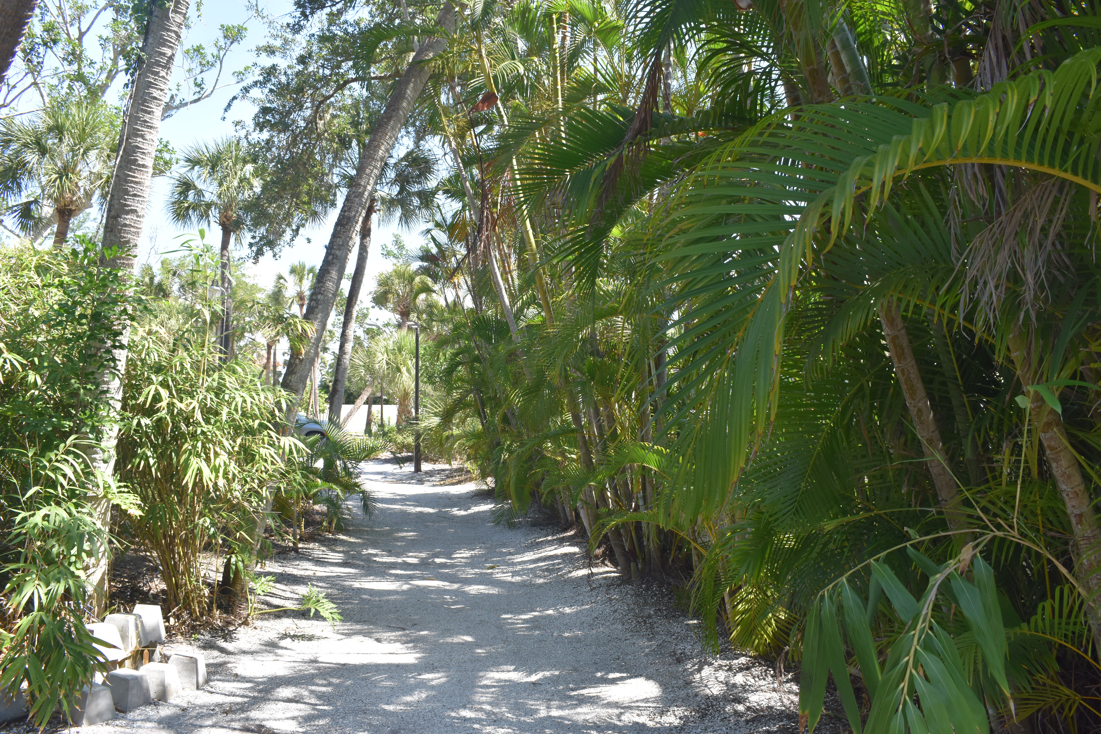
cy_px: 367
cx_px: 550
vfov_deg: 43.6
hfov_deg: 61.9
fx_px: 917
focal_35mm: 30
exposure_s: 1/250
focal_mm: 20
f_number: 8
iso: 400
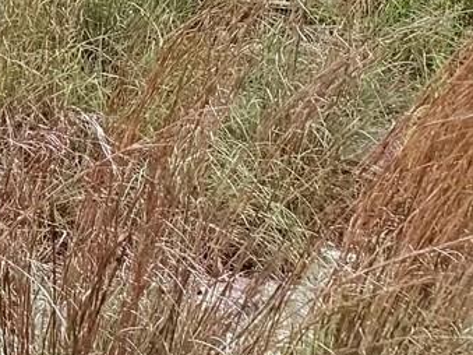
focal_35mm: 145
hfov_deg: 10.5
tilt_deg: -5.4
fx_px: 1981
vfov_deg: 8.8
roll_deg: -1.7
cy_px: -609
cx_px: -843
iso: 80
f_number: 1.78
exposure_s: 1/1075
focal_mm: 6.76
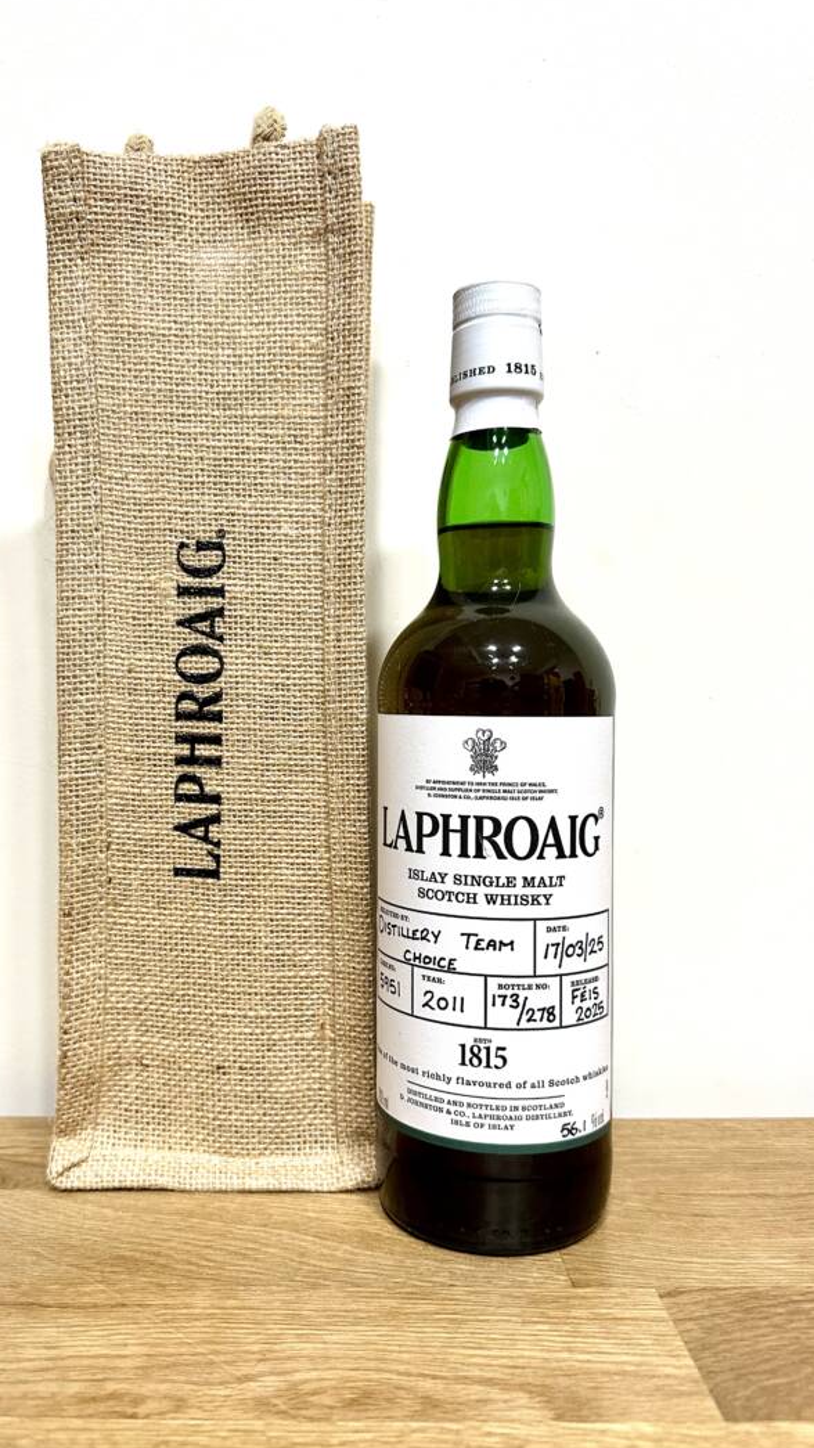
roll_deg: +0.1
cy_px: 727
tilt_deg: -0.7
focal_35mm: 27
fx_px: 1037
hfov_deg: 42.7
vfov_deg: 69.9
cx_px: 328
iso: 200
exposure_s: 1/100
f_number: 1.78
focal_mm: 6.86
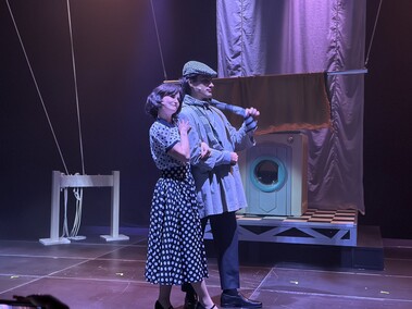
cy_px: 154
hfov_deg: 39.7
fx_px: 571
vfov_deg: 30.2
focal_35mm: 48
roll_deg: -0.8
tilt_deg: +0.1
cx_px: 206
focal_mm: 6.86
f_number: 1.78
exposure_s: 1/38
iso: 640
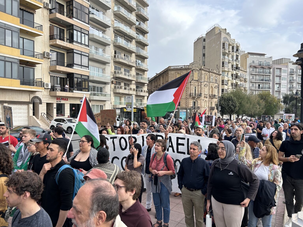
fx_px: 228
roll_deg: +0.5
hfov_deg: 67.3
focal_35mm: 26
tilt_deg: -1.8
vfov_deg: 53.1
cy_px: 114
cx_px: 152
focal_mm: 5.7
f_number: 1.5
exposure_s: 1/293
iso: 50
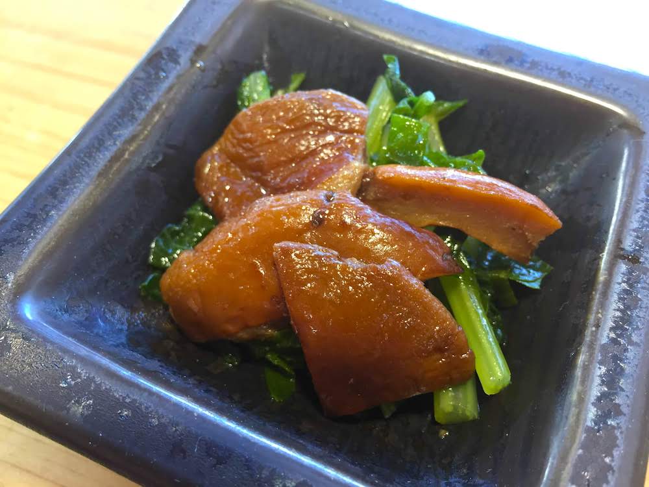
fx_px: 544
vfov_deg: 48.2
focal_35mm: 29
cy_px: 244
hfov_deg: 61.7
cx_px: 324
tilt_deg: -61.2
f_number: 2.2
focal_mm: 4.15
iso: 100
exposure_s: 1/30
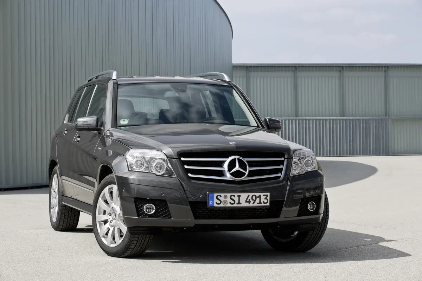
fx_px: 1114
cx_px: 211
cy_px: 140
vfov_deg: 14.4
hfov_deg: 21.5
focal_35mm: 95
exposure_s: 1/125
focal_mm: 95
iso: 100
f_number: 8
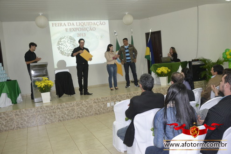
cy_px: 77
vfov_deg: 40.0
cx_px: 116
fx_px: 212
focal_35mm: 33
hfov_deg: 57.2
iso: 1400
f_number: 3.8
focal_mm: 22
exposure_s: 1/60
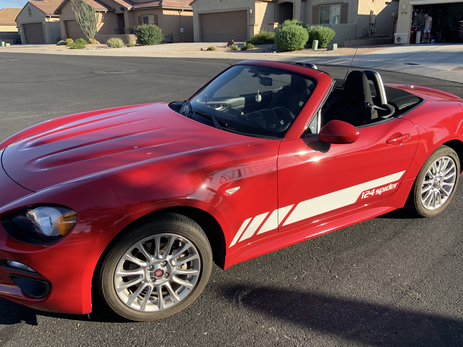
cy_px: 155
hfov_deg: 60.0
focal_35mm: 30
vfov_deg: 46.7
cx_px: 232
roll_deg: +1.2
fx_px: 401
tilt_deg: -17.0
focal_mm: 4.25
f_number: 1.8
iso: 25
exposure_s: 1/683
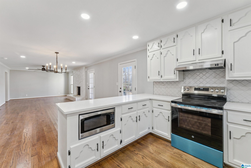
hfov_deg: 104.3
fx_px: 98
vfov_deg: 81.2
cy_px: 84
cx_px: 126
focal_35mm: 14
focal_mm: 14
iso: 400
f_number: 13
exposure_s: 1/13
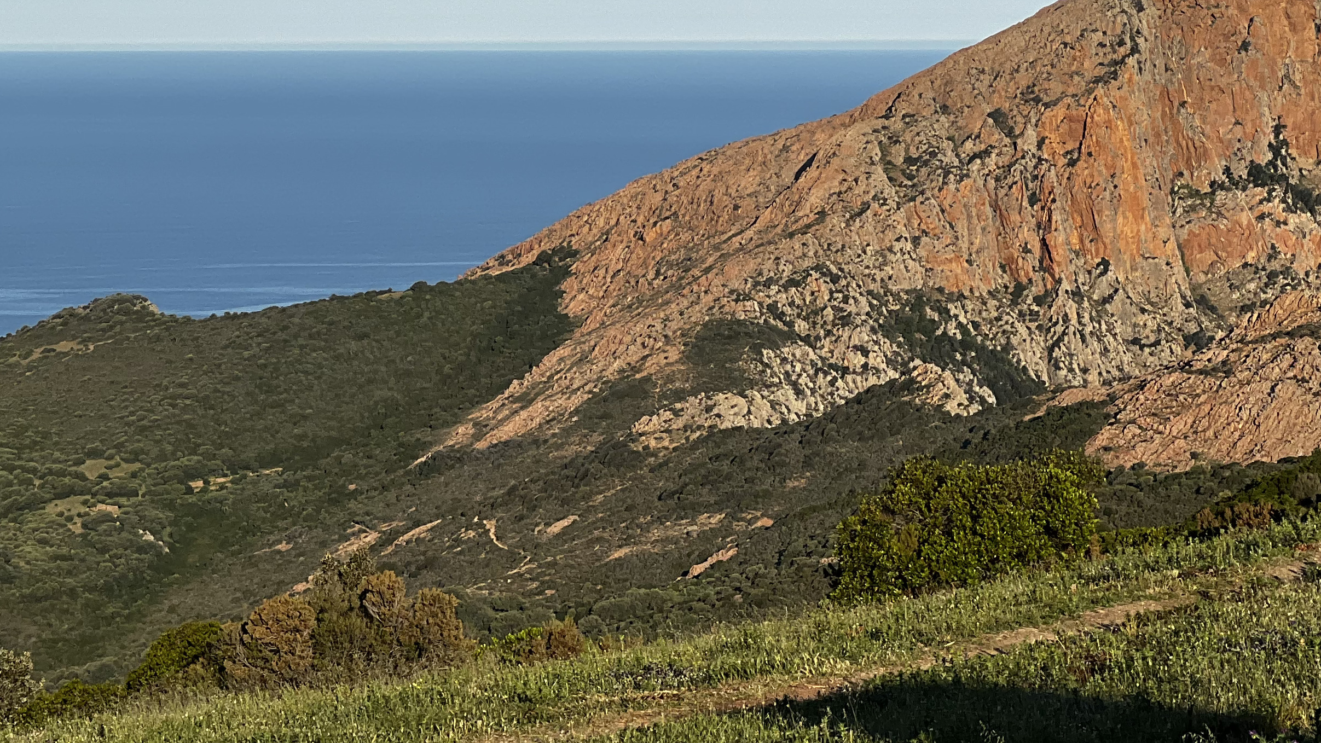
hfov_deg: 15.5
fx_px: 4869
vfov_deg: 8.7
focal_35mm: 139
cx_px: 666
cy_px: 71
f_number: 2.8
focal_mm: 9
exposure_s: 1/943
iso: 32
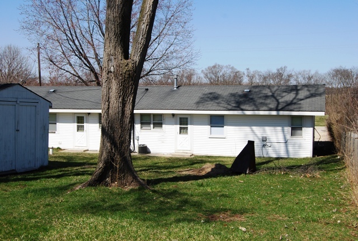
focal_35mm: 45
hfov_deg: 43.5
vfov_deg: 30.0
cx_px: 179
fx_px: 449
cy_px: 120
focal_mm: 30
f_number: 9
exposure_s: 1/320
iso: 100
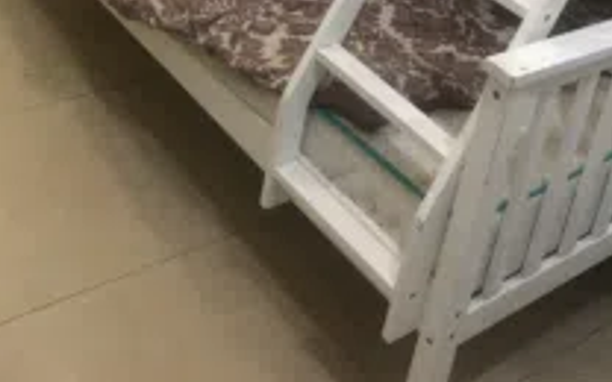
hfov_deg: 35.4
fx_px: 951
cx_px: 406
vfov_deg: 20.5
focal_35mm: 57
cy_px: -132
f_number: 1.8
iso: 100
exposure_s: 1/14
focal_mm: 4
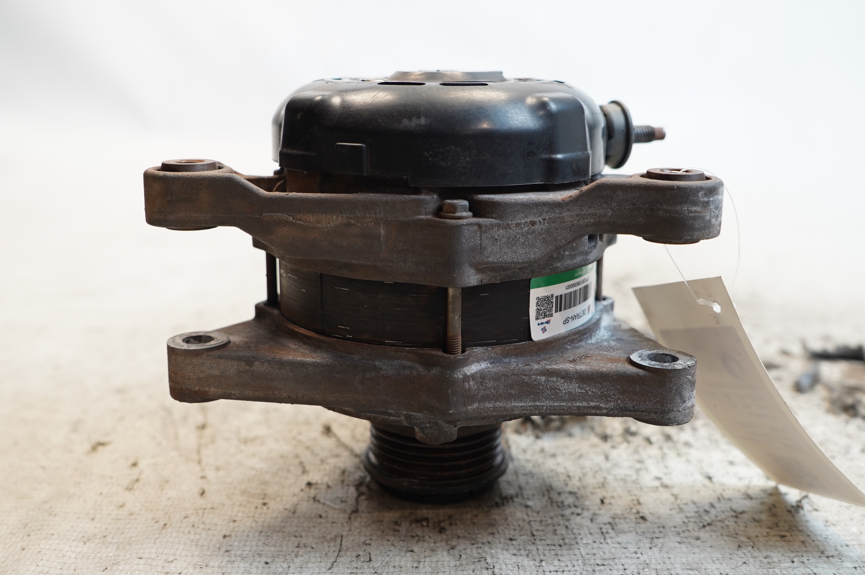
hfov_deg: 49.6
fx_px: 936
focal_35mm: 39
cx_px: 432
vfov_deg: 34.1
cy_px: 288
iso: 400
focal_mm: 26
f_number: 4
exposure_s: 1/60
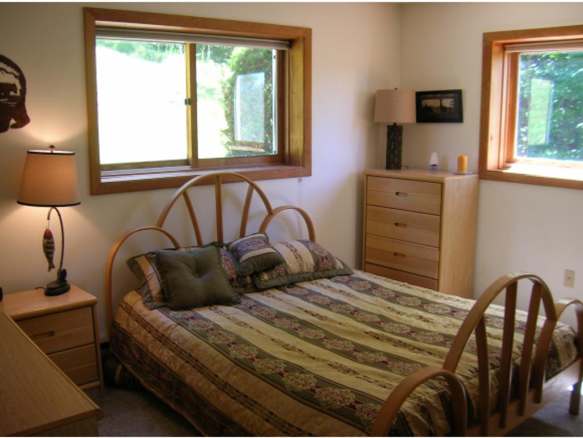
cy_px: 219
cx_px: 292
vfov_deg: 41.8
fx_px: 573
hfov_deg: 53.9
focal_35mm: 34
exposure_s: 1/23.1
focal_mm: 5.7
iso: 50
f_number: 2.9
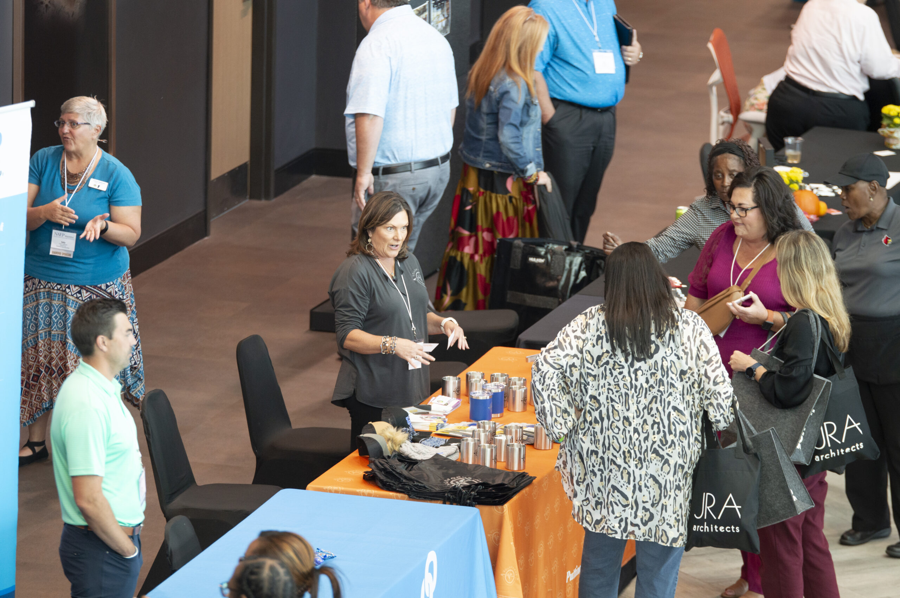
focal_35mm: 248
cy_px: 299
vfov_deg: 5.5
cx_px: 450
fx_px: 6182
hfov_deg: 8.3
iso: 800
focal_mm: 165
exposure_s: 1/125
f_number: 2.8
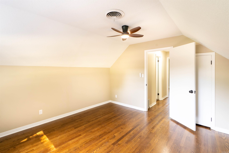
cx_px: 114
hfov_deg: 96.7
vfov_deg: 73.7
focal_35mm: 16
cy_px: 76
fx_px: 102
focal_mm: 16
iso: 100
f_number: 8
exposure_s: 1/60
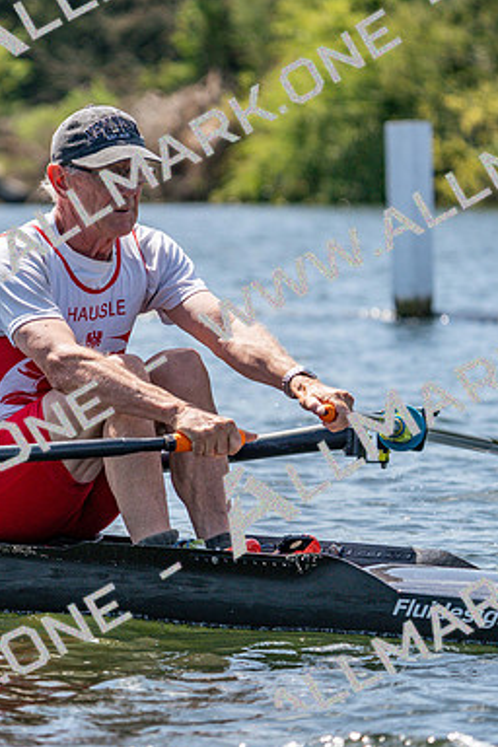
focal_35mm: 305
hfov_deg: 4.5
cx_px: 56
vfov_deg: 6.8
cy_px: 374
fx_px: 6328
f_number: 5.6
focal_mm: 202
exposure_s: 1/2000
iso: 320
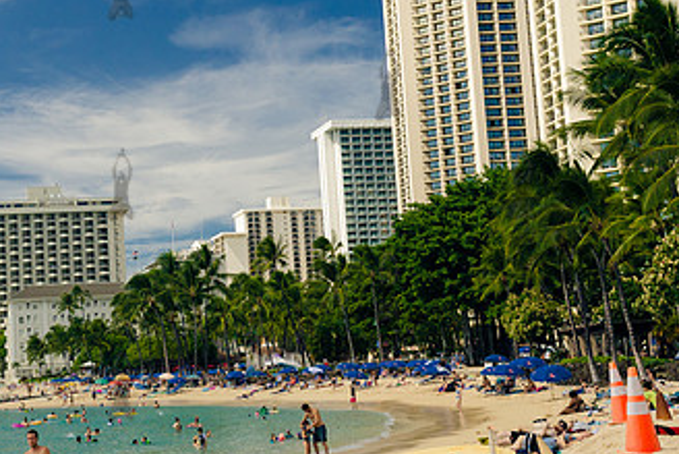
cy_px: 183
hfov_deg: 27.8
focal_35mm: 71
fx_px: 1340
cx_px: 120
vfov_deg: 19.2
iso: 800
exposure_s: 1/500
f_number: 11
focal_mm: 35
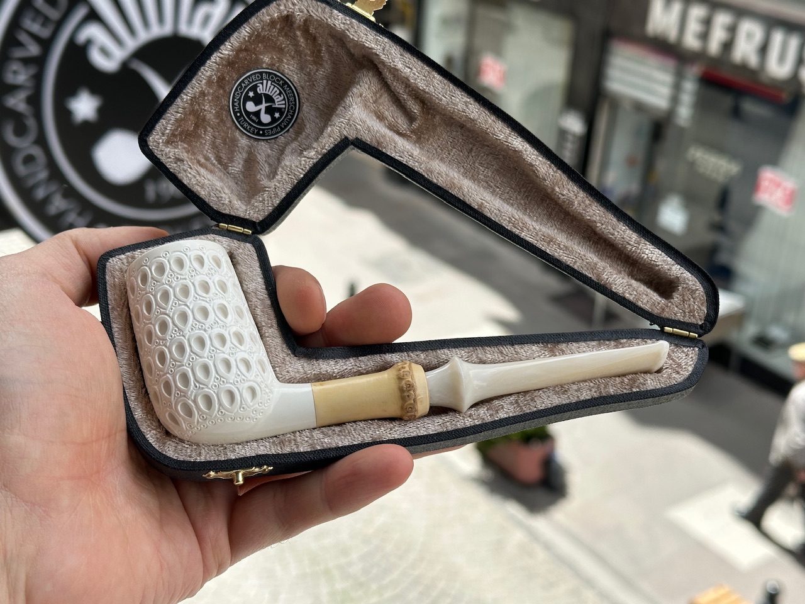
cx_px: 402
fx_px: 1116
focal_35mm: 48
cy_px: 302
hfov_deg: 39.7
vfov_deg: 30.3
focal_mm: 6.86
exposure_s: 1/1639
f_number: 1.78
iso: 64
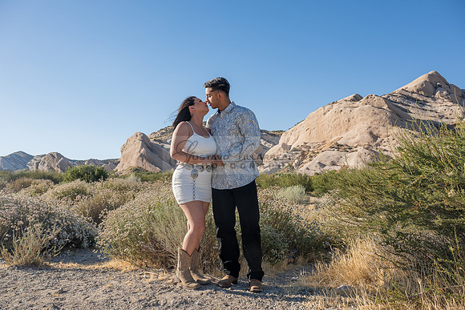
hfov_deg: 70.4
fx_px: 329
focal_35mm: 26
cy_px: 155
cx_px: 232
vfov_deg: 50.4
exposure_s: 1/200
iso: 200
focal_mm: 25.5
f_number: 9
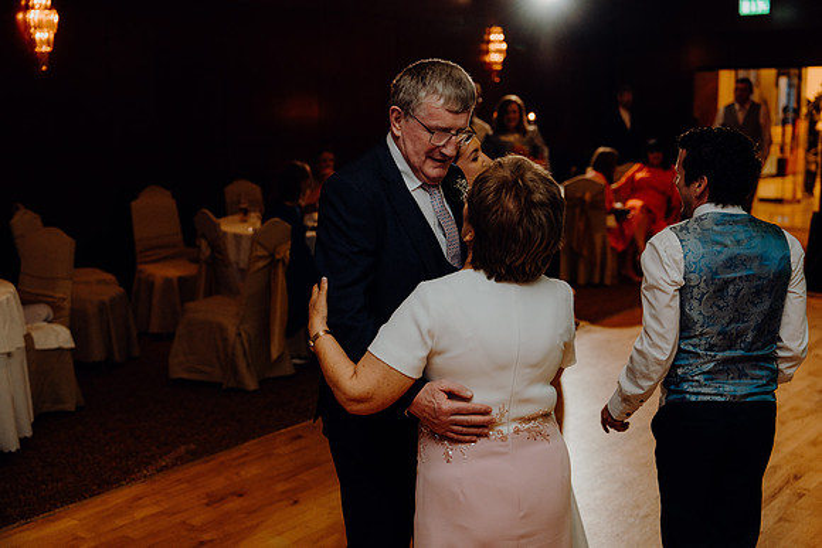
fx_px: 1073
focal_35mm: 47
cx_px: 411
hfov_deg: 41.9
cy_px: 274
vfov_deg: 28.7
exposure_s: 1/160
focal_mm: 47
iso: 1250
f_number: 2.8
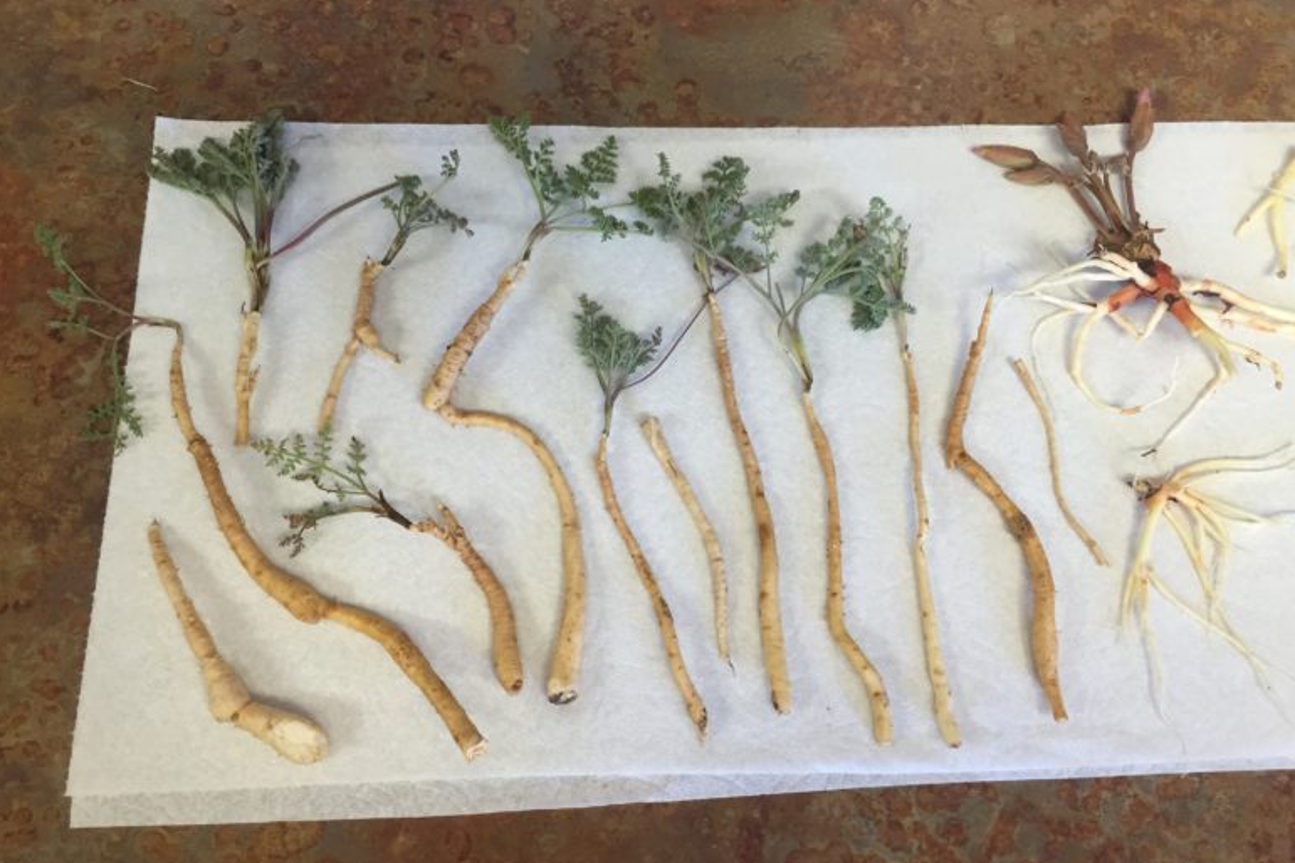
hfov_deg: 60.3
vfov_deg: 42.3
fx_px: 1115
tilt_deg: -69.1
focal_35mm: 31
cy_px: 447
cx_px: 645
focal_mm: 4.15
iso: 50
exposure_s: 1/30
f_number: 2.2
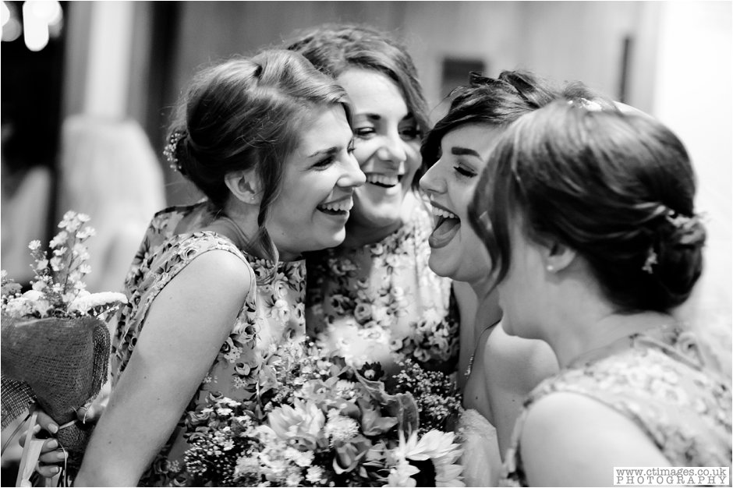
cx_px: 366
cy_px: 244
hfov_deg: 23.9
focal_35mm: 85
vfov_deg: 16.1
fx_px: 1730
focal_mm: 85
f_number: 2.5
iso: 2500
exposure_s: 1/125
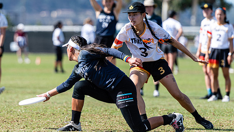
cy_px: 58
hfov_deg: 5.4
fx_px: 2501
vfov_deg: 3.0
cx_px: 85
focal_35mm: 403
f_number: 3.2
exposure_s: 1/1250
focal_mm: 200
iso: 100
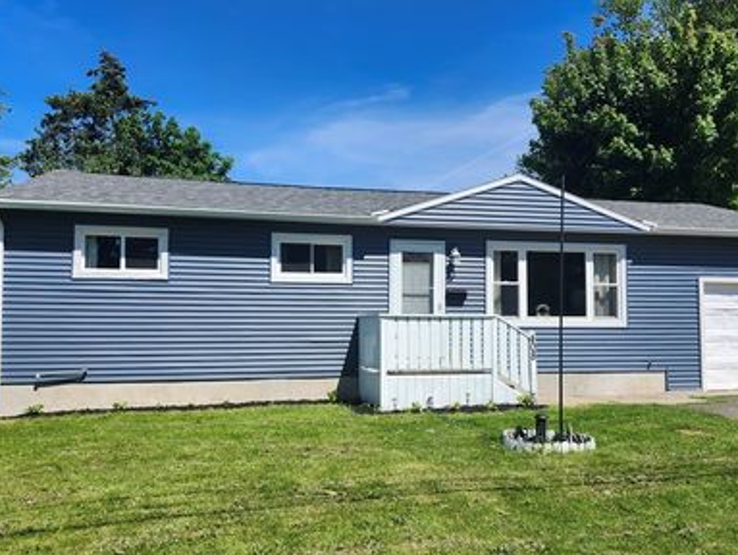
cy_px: 300
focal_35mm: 30
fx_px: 640
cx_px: 403
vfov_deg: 46.8
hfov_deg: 59.8
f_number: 1.8
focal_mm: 5.54
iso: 25
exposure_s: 1/2049
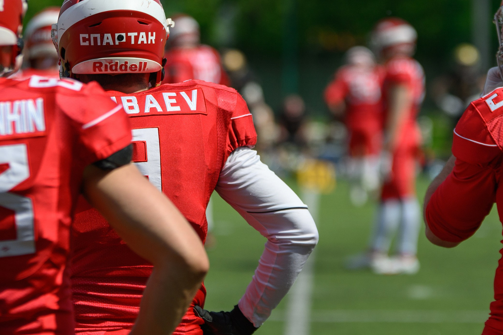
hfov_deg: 6.0
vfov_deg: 4.0
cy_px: 78
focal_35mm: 341
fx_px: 4764
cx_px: 194
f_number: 3.5
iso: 160
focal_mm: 160
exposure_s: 1/4000
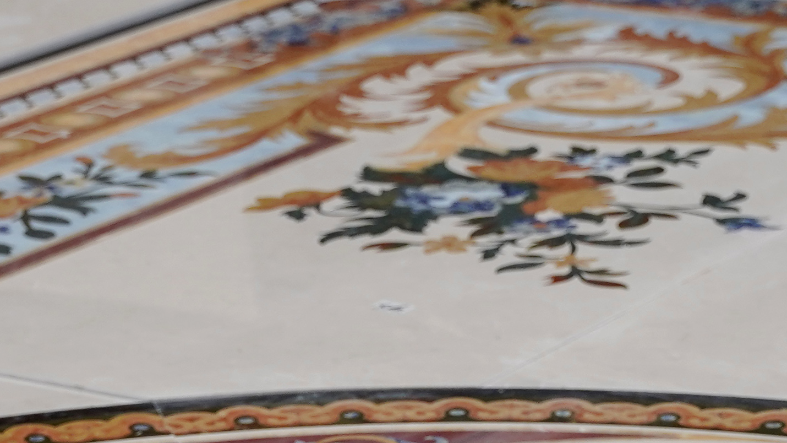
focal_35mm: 192
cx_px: 381
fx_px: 3999
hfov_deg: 11.2
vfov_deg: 6.1
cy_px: 957
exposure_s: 1/50
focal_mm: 43.6
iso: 400
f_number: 2.8
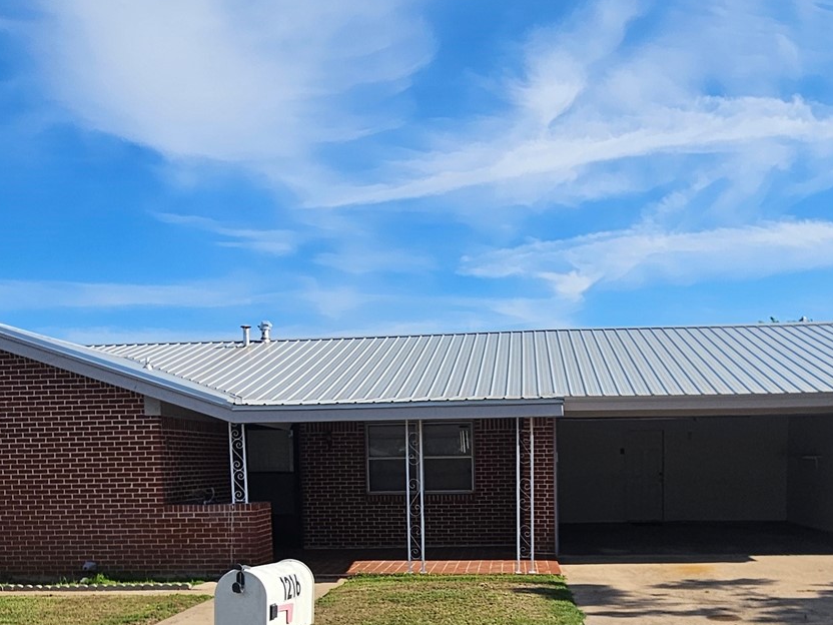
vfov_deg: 41.1
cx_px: 460
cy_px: 550
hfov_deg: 56.7
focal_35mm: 32
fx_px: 770
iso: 50
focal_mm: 2.2
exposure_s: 1/3059
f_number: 2.2
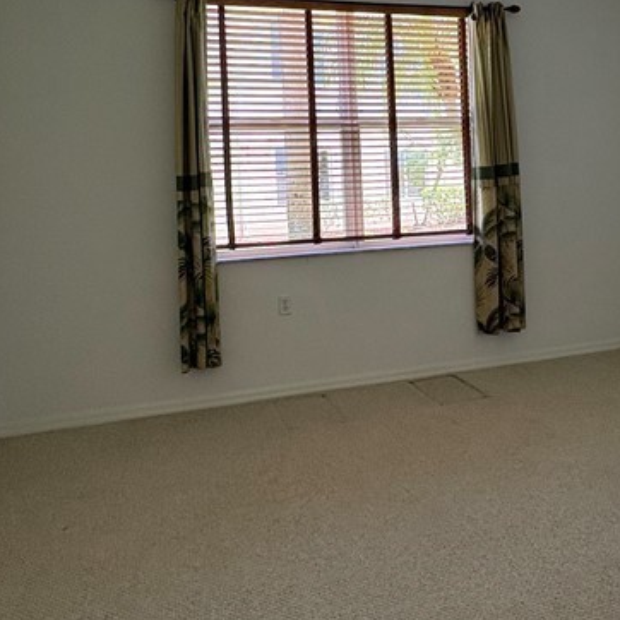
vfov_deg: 46.2
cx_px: 445
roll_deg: +2.3
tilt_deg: +0.5
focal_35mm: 35
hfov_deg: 46.0
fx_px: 709
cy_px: 187
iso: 200
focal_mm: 2.22
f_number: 2.2
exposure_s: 1/90
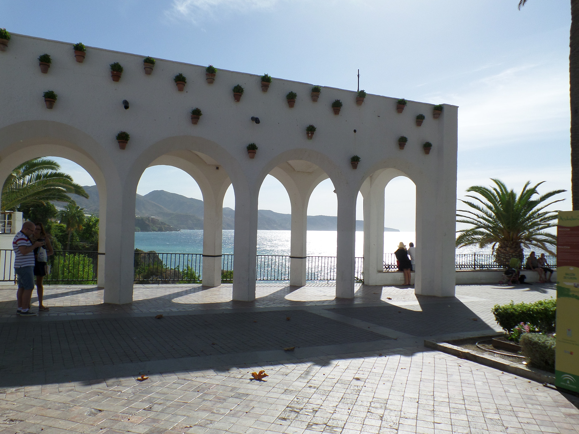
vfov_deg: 49.7
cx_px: 290
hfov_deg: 63.4
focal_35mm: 28
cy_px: 217
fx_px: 468
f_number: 4.1
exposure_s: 1/1000
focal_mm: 5
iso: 100
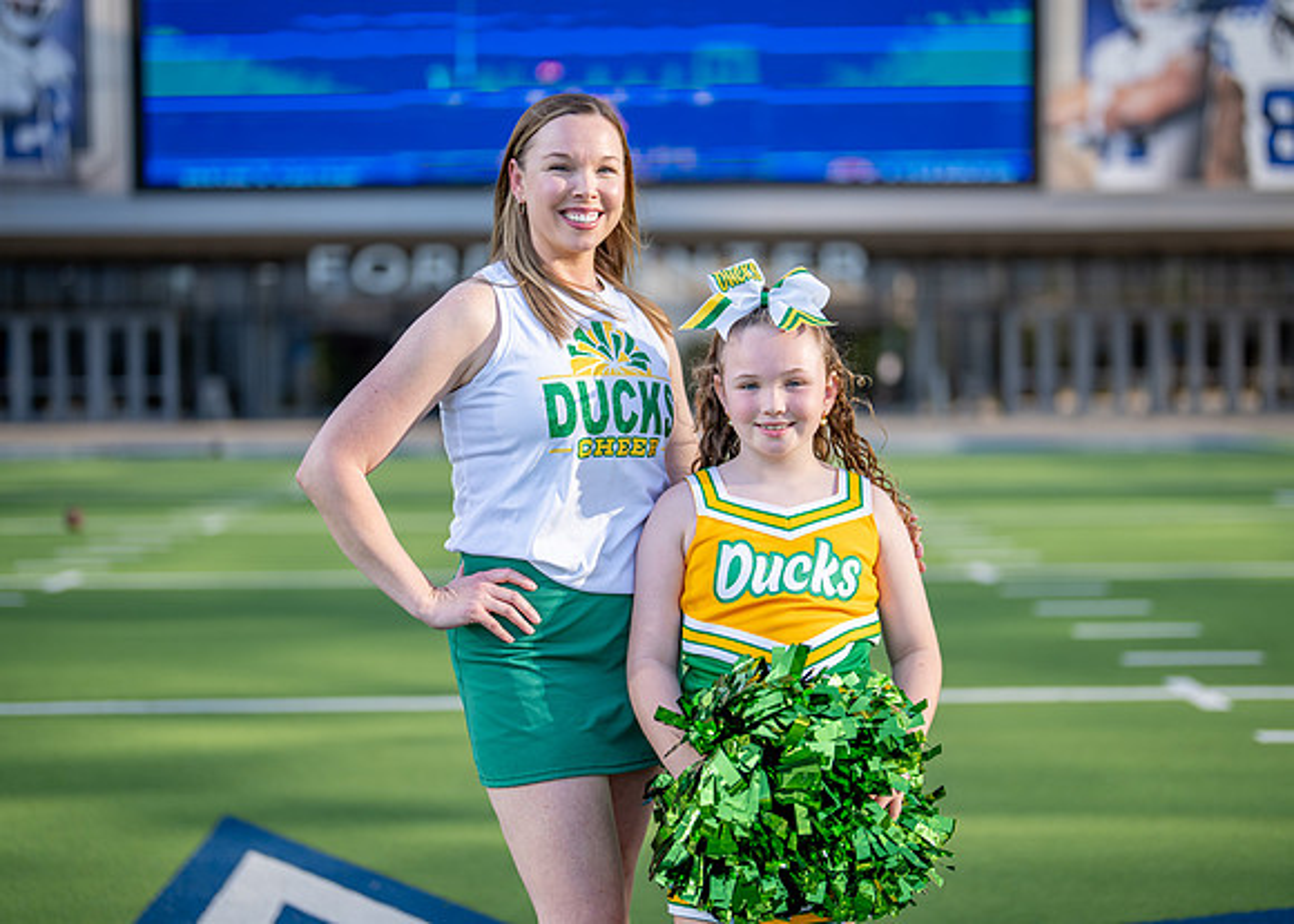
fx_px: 2005
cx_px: 666
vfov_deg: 25.9
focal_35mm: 55
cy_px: 451
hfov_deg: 35.8
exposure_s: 1/3200
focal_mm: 50
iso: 100
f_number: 1.2
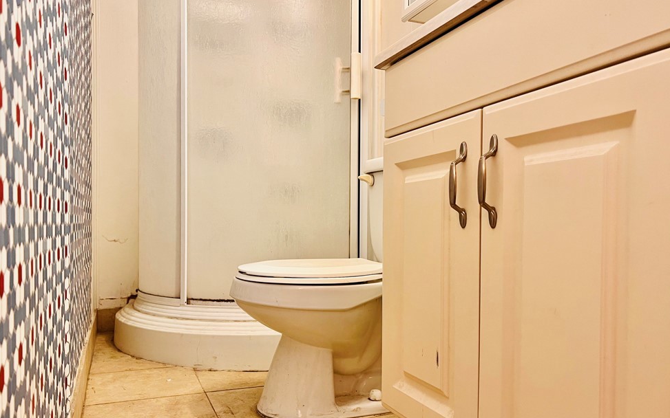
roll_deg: +0.6
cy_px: 231
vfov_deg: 43.1
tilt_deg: +0.1
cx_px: 334
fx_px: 529
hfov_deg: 64.6
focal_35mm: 29
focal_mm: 5.7
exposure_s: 1/60
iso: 80
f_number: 1.5
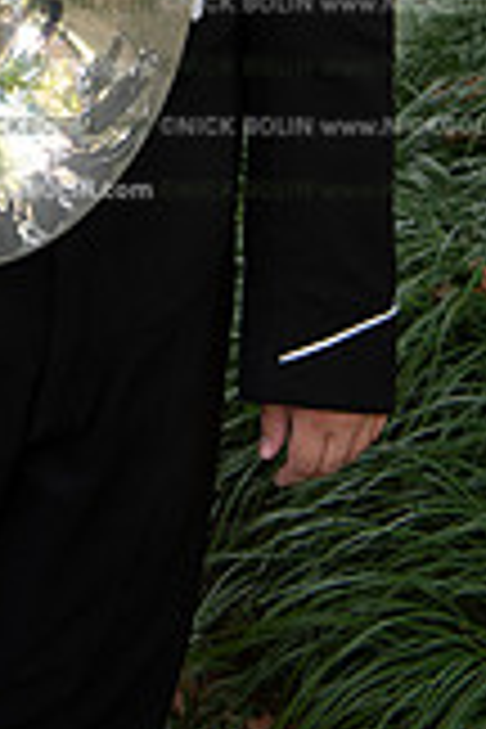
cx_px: -54
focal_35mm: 117
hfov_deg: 11.5
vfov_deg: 16.5
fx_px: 2369
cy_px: -243
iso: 800
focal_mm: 42
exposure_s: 1/100
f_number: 8
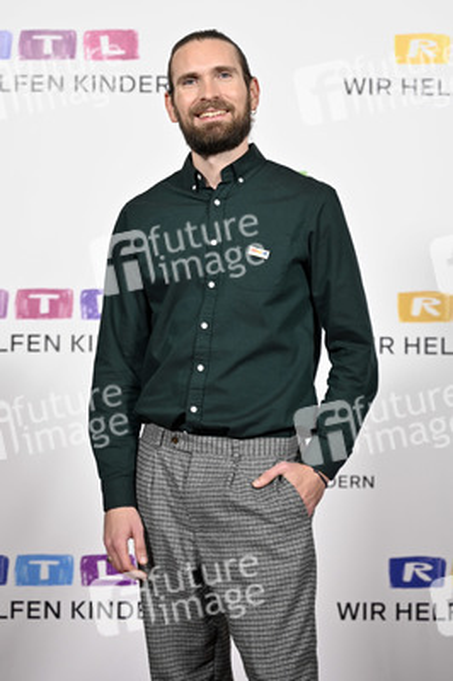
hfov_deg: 18.2
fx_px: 1418
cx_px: 226
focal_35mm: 75
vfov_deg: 27.0
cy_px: 340
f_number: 2.8
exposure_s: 1/320
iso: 800
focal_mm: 75
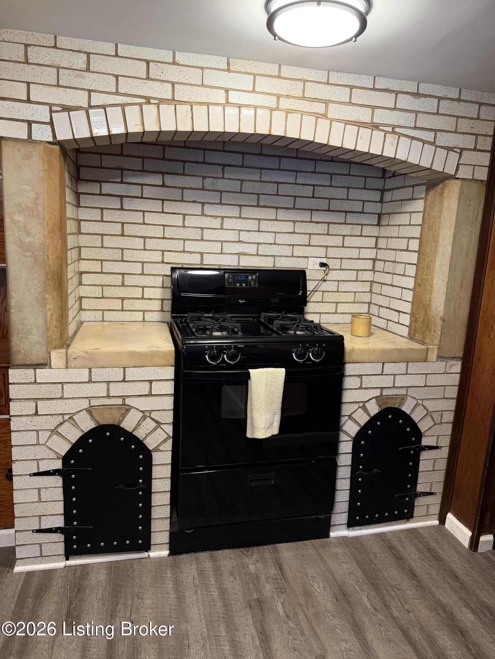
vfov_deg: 71.6
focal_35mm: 24
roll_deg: -2.4
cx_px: 248
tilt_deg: -10.2
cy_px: 330
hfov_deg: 56.8
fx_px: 458
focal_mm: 6.76
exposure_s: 1/60
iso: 250
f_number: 1.78
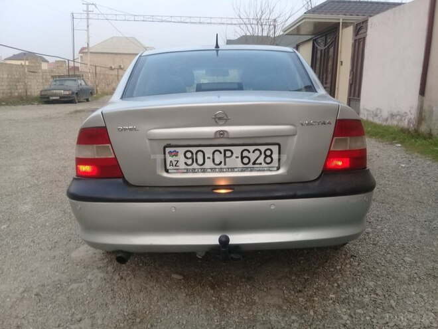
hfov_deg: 58.4
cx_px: 219
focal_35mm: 31
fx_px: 392
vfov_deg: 45.4
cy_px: 164
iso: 64
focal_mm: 3.3
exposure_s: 1/33
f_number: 2.2
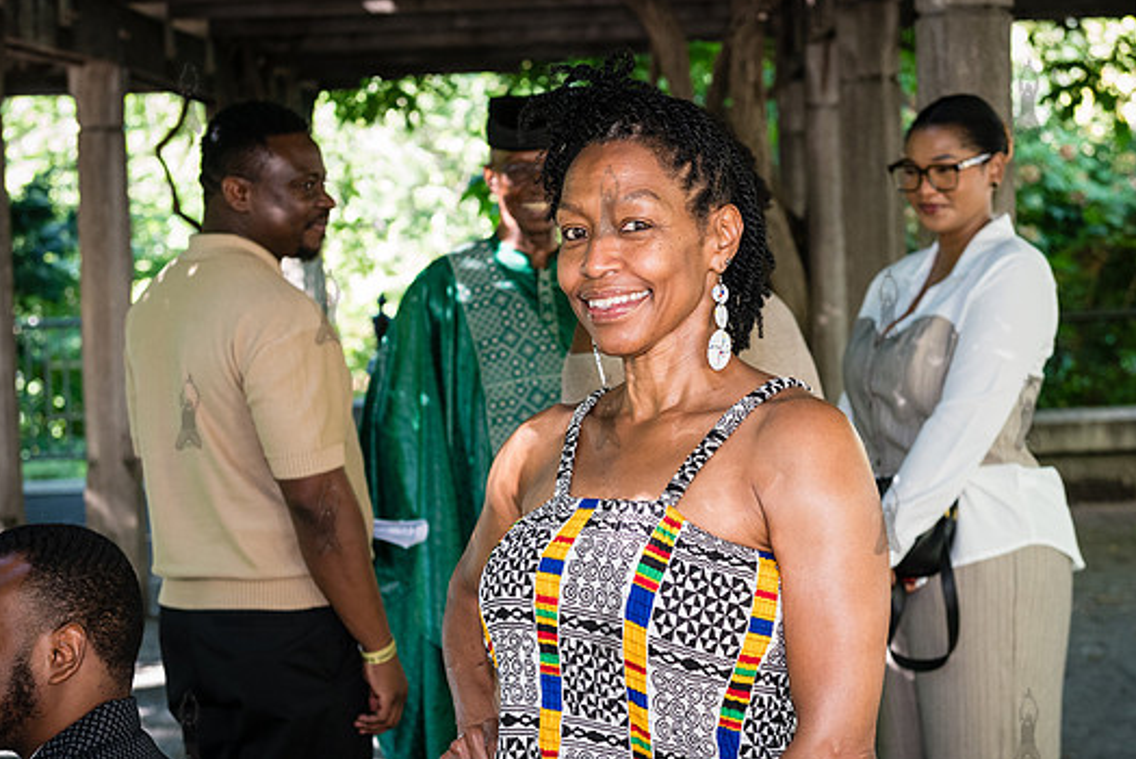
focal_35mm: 86
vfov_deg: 15.9
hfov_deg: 23.6
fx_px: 2715
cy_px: 443
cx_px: 631
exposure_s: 1/100
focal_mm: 56
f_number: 4.5
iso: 1250
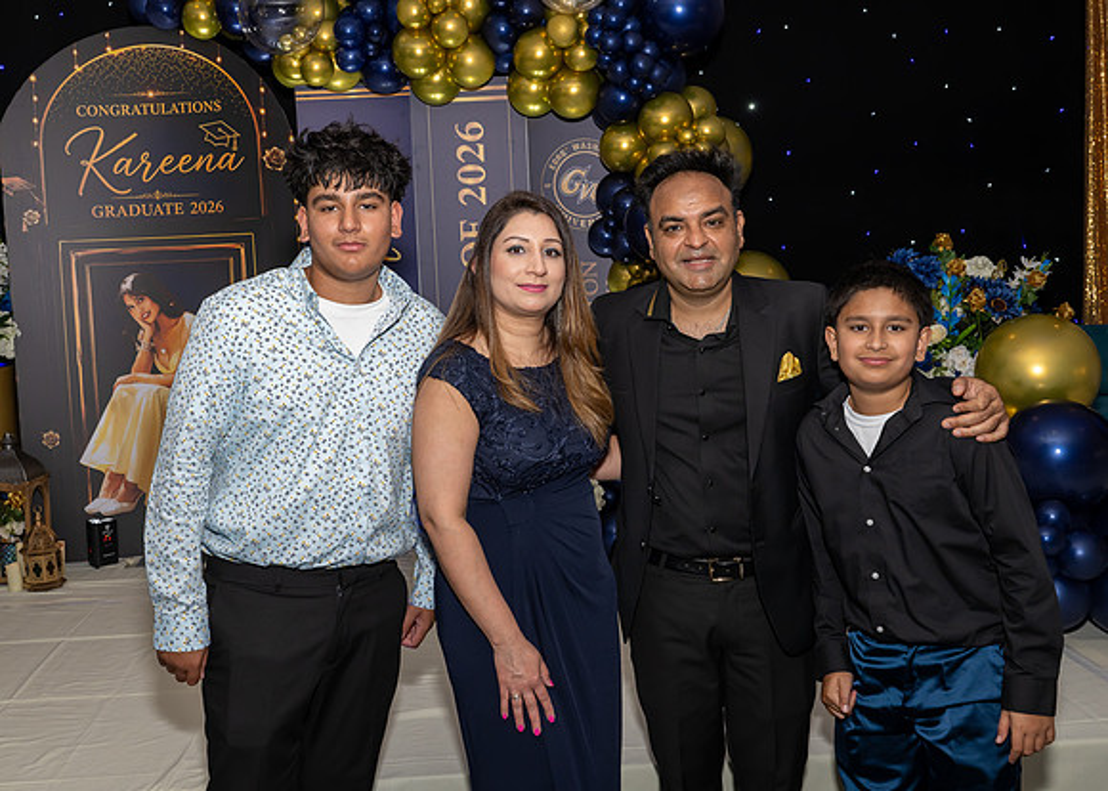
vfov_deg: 36.5
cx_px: 484
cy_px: 372
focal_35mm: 38
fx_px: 1199
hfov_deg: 49.5
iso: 640
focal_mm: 33.5
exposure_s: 1/250
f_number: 8
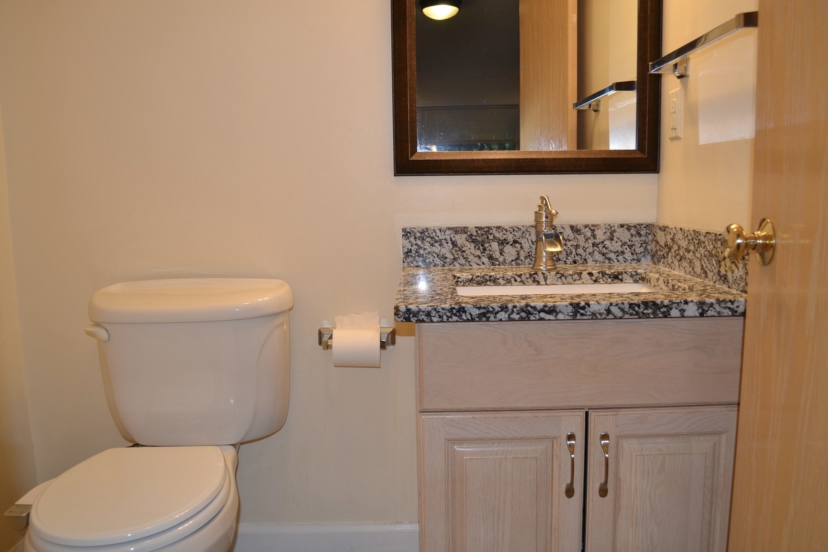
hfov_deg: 67.4
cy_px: 276
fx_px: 621
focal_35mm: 27
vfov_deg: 47.9
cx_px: 414
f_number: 3.5
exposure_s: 1/60
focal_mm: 18
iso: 100
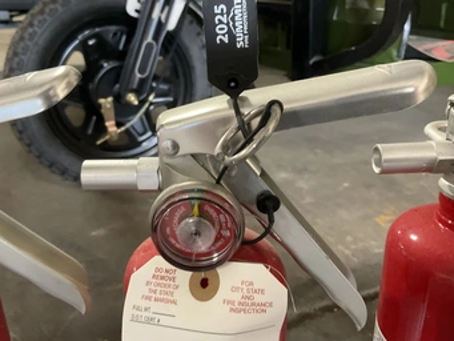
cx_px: 206
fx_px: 446
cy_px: 155
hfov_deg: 53.9
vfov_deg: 41.8
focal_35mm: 34
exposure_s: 1/40
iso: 320
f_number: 1.8
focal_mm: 3
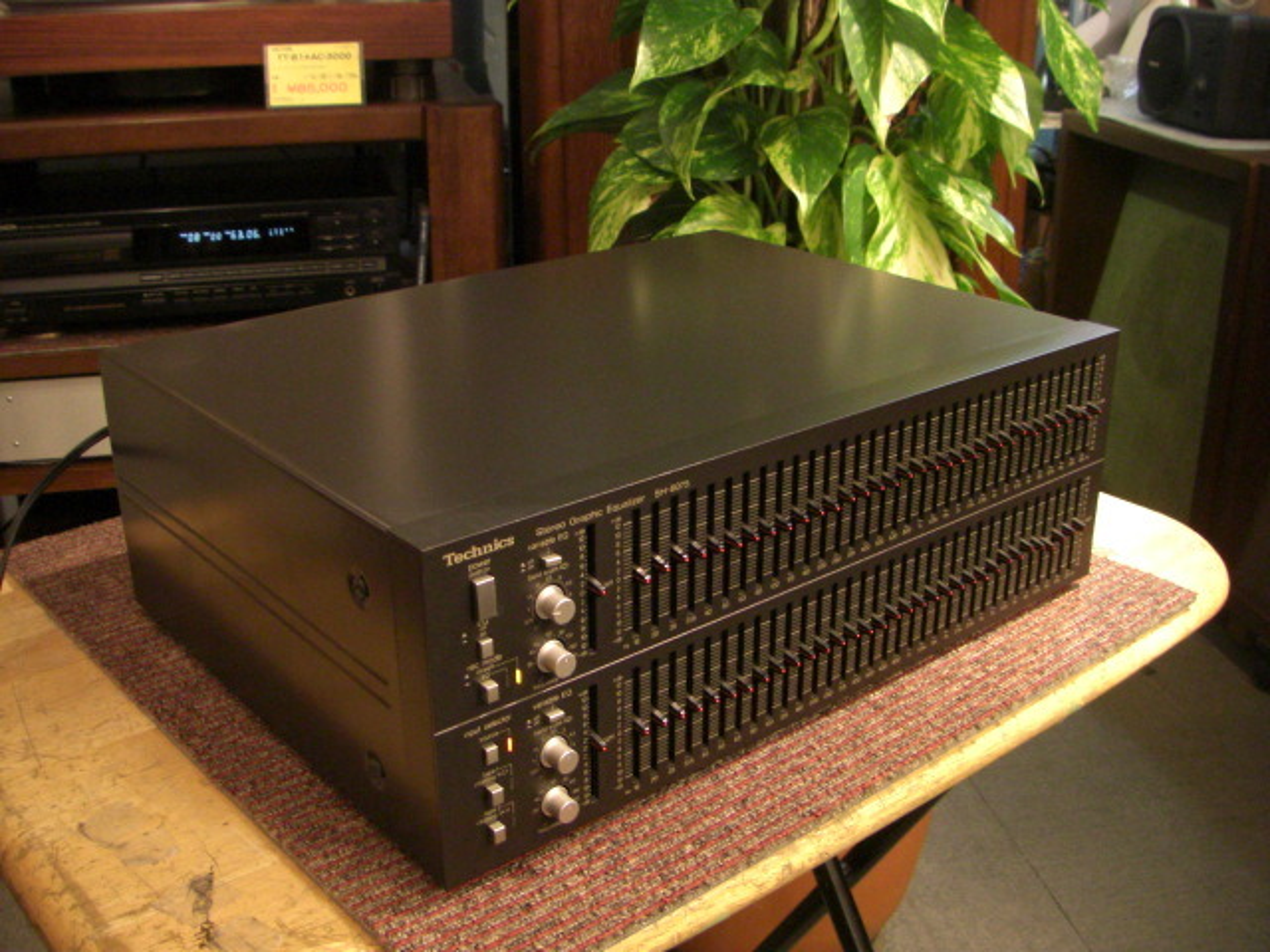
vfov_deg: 37.7
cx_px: 635
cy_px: 476
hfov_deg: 49.0
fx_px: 1394
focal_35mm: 38
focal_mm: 6.3
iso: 400
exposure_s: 1/8
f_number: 3.4
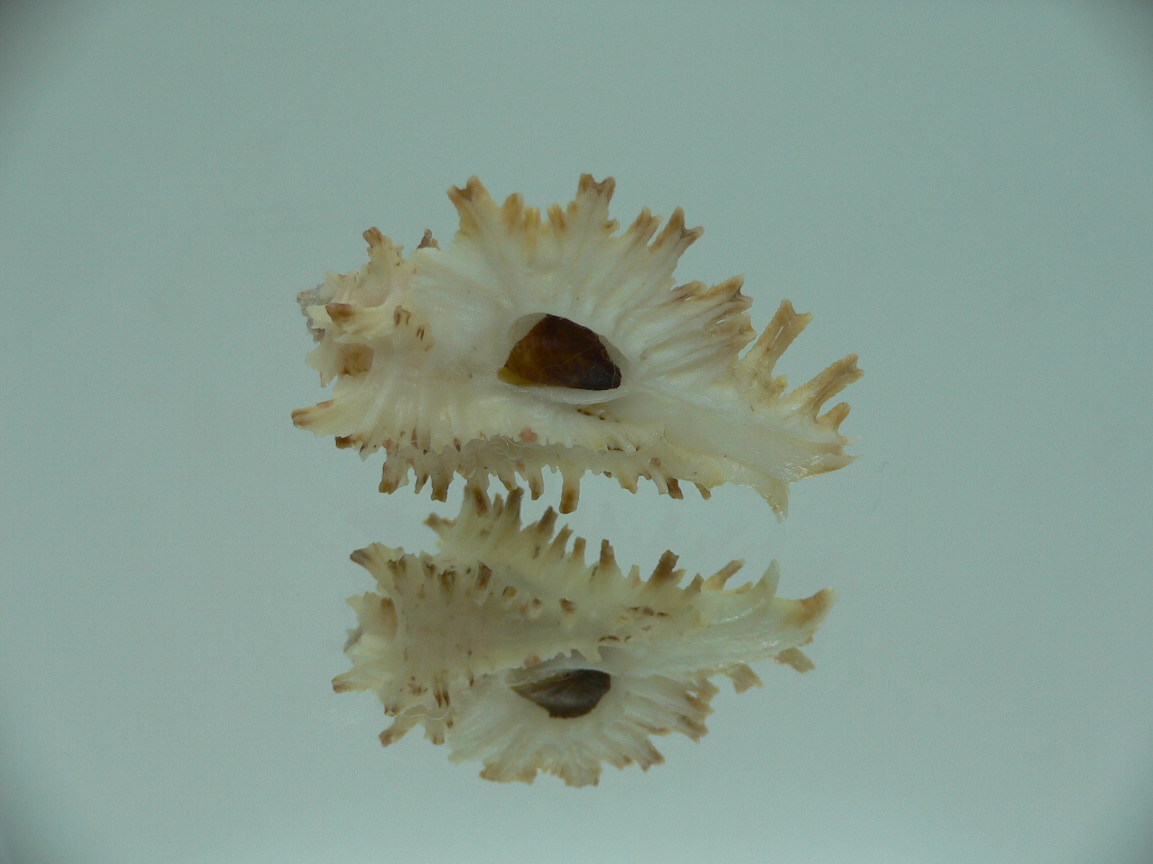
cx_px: 576
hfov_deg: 52.6
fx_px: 1166
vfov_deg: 40.7
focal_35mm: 35
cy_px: 432
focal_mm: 4.6
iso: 80
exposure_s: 1/60
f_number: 2.8
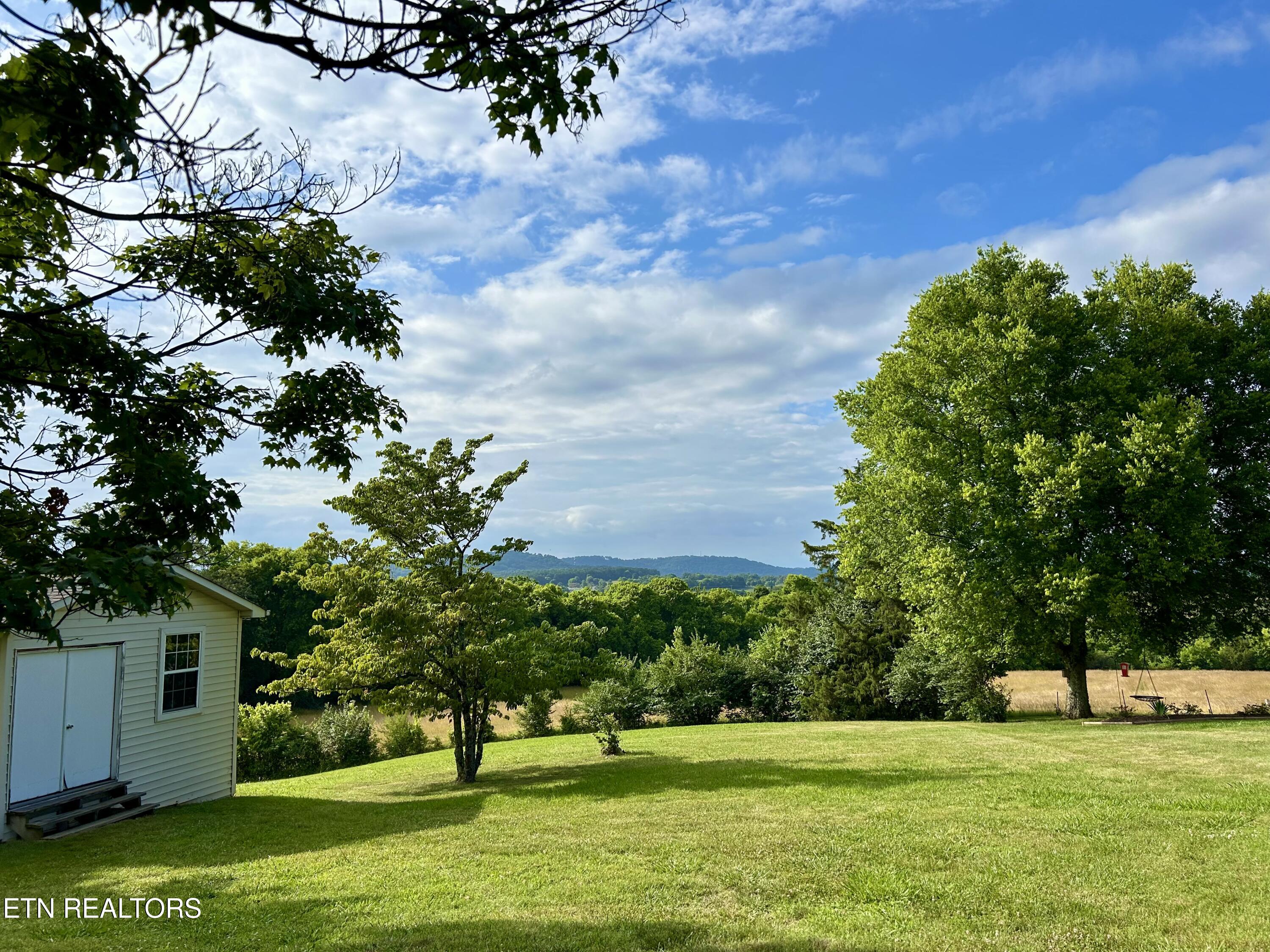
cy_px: 476
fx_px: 954
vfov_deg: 53.1
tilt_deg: +5.0
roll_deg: +0.5
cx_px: 635
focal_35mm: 26
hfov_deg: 67.3
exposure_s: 1/6211
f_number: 1.5
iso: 50
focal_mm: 5.7
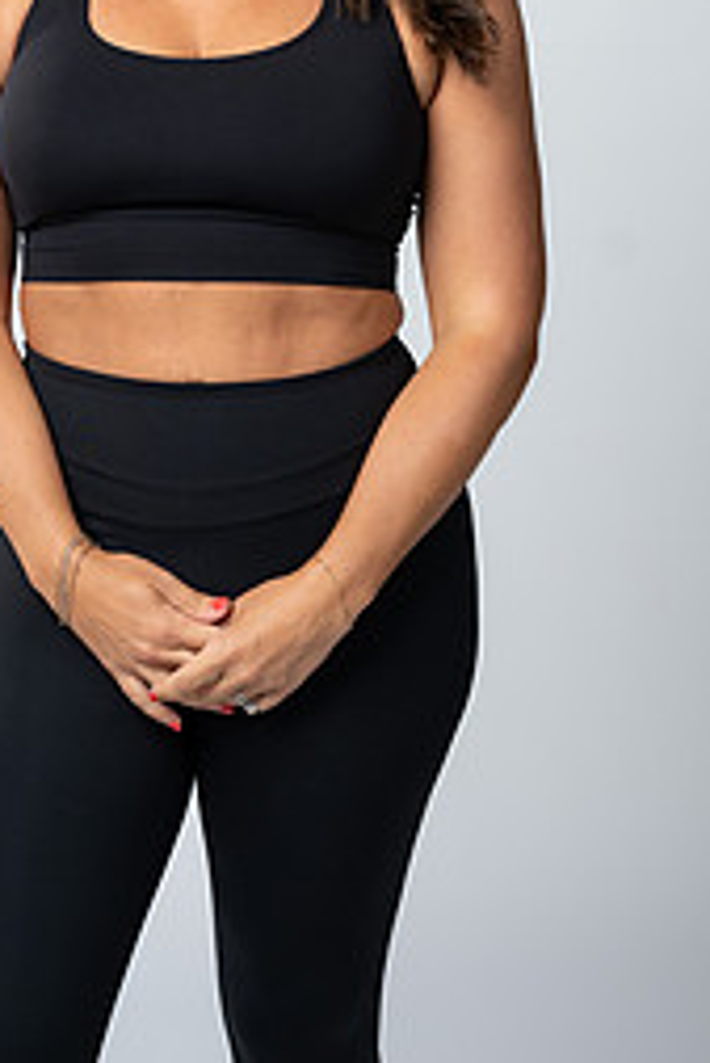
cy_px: 147
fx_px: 4461
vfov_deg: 13.5
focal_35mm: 151
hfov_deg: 9.1
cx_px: 172
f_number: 4
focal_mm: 85
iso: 200
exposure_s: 1/160
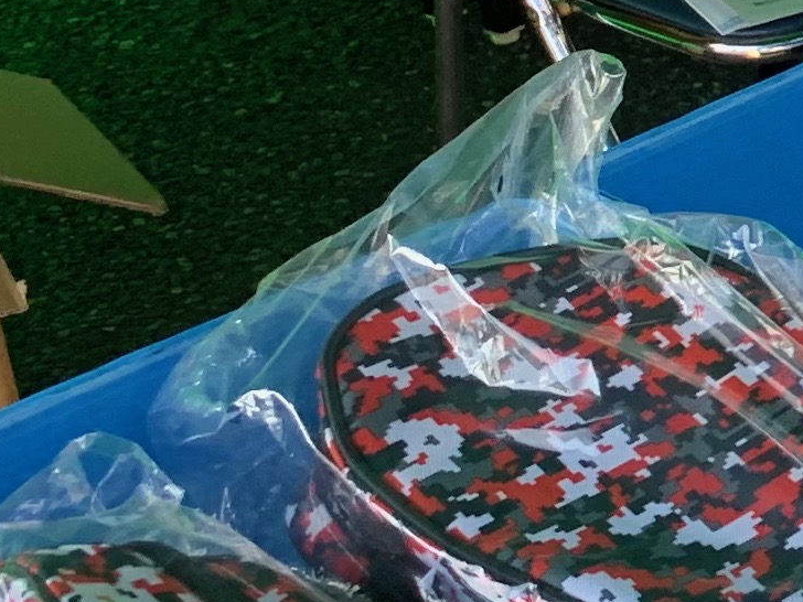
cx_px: 2213
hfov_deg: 10.6
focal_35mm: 144
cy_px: -74
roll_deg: -2.5
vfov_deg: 10.2
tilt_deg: -24.3
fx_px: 3340
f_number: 1.8
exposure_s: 1/199
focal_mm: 4.25
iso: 25
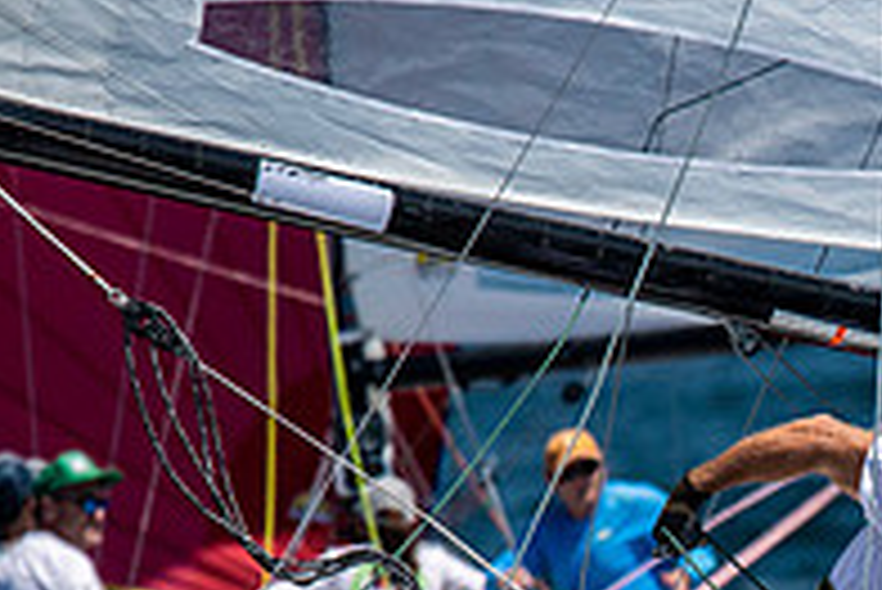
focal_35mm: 1333
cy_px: 826
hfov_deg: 1.5
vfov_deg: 1.0
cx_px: 1112
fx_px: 32682
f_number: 5.6
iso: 320
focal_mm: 300
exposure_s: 1/3200
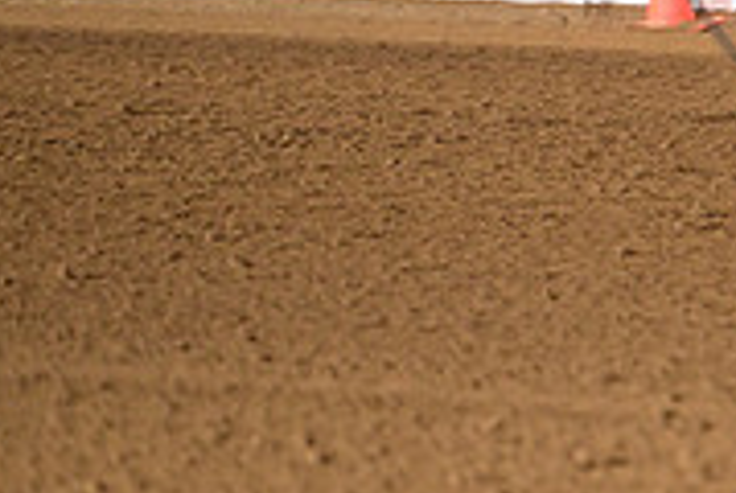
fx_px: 13249
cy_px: -244
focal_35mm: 647
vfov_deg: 2.1
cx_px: 1102
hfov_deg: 3.2
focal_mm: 200
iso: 2000
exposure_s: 1/200
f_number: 4
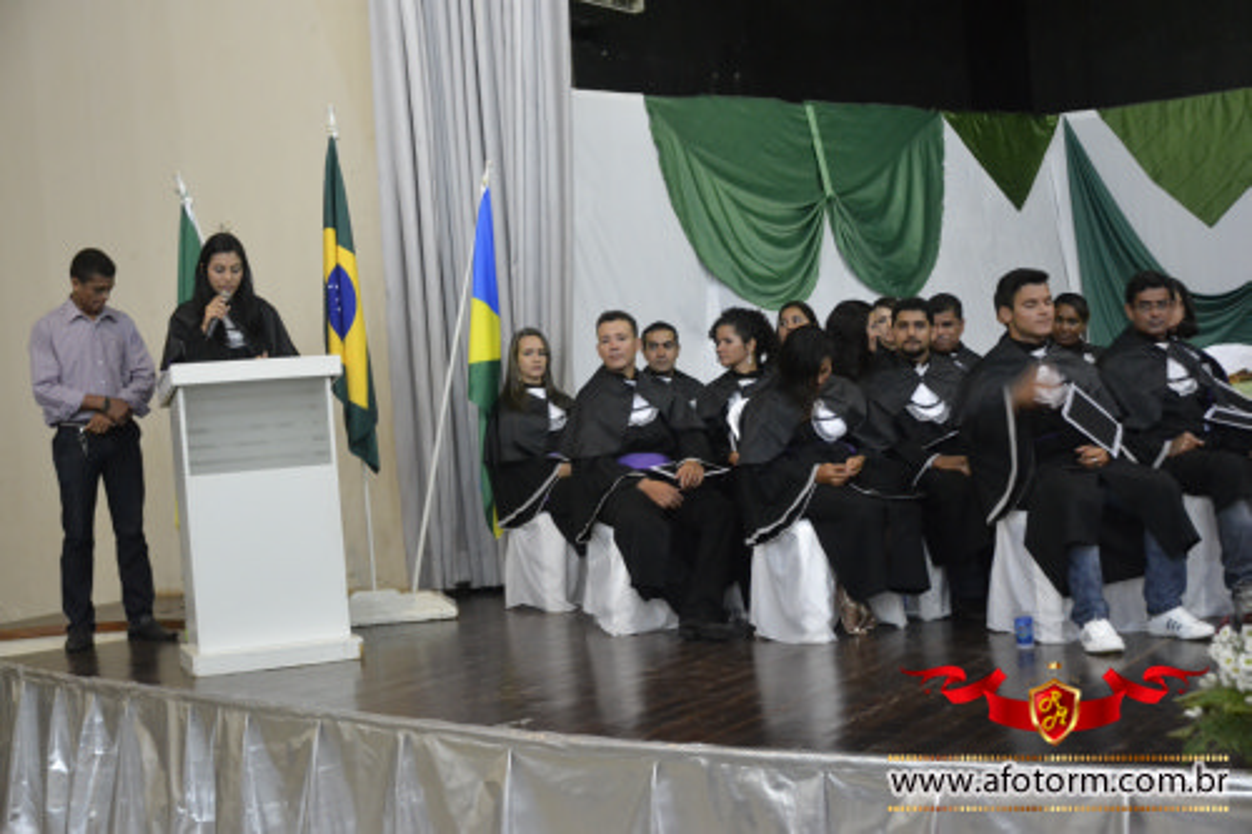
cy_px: 417
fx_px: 1825
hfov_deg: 37.9
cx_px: 626
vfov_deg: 25.7
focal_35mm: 52
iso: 3200
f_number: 4.5
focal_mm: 35
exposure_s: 1/25
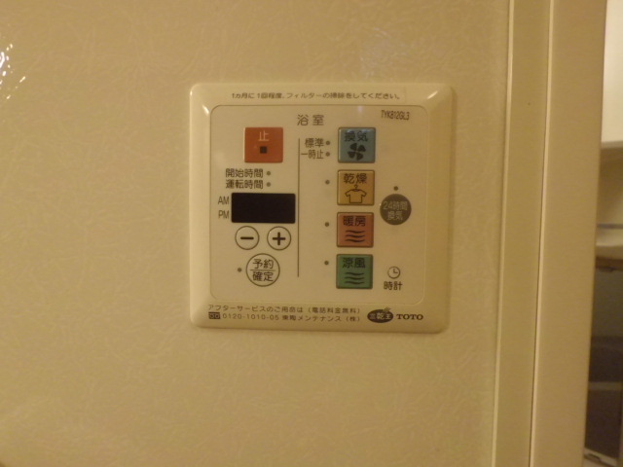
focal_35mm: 26
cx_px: 312
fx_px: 468
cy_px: 234
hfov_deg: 67.3
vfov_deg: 53.1
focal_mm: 4.7
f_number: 2.8
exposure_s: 1/100
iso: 200
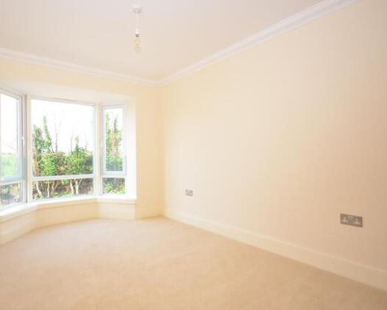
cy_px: 154
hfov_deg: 73.0
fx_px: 259
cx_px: 159
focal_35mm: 23
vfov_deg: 61.8
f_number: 5.6
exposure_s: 1/200
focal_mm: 13
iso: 640
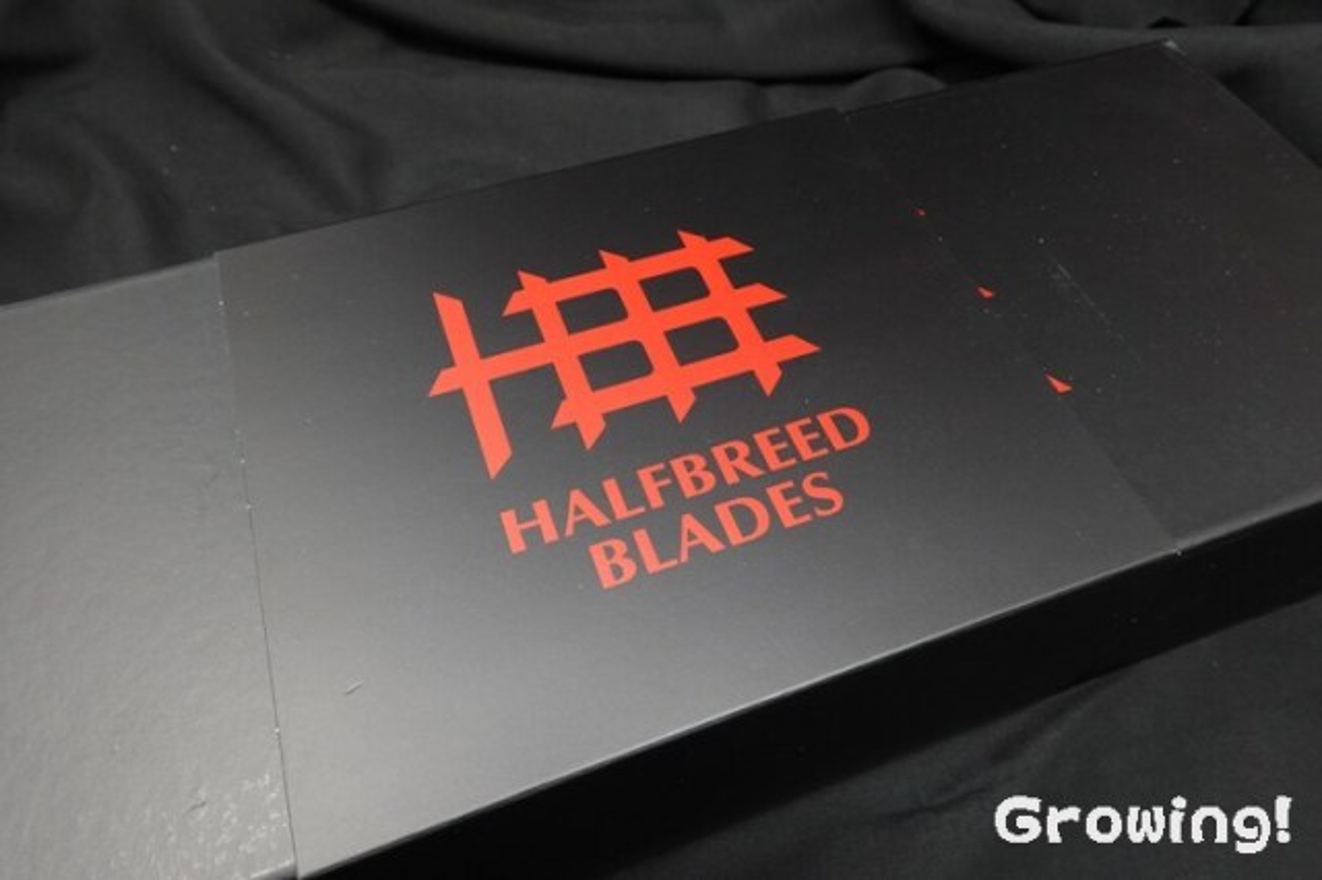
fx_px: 881
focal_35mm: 24
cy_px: 440
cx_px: 661
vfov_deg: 53.1
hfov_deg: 73.8
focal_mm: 9.02
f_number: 6.3
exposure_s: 1/30
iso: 640
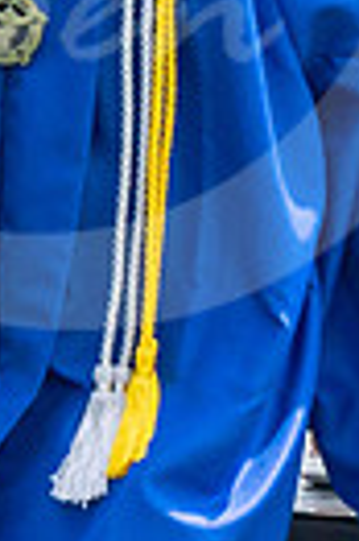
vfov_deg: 2.8
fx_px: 10828
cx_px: -507
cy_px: -527
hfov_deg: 1.9
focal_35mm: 722
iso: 200
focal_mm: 70
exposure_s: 1/250
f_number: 13
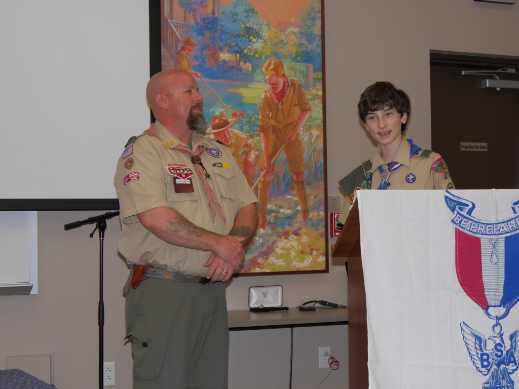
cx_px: 260
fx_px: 1020
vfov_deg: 21.6
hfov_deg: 28.6
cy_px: 194
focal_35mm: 68
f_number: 4.5
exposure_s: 1/60
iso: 200
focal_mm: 34
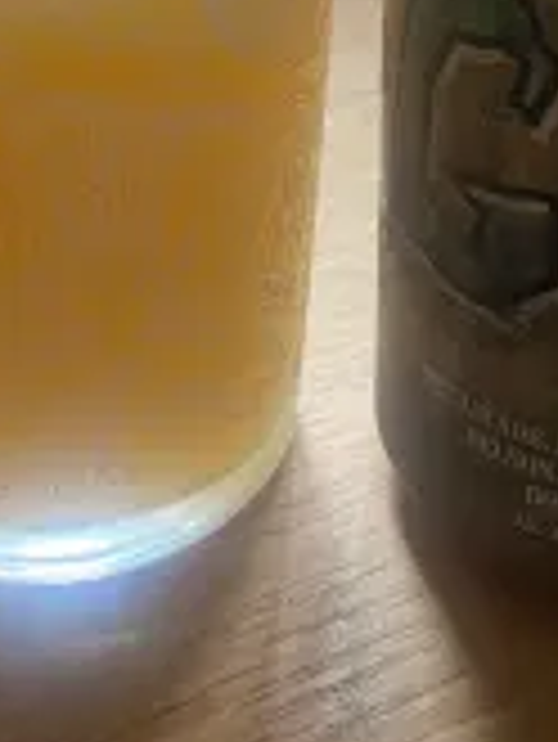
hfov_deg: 23.3
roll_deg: -0.7
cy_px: 36
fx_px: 1352
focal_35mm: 63
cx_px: 324
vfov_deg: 29.1
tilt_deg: -21.4
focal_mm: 4.25
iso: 320
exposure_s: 1/60
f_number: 1.8
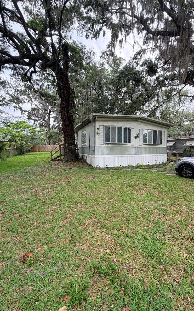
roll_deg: +0.0
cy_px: 156
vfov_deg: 101.5
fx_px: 127
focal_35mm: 15
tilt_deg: -3.9
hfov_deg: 74.1
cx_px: 115
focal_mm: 2.22
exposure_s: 1/224
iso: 40
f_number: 2.2
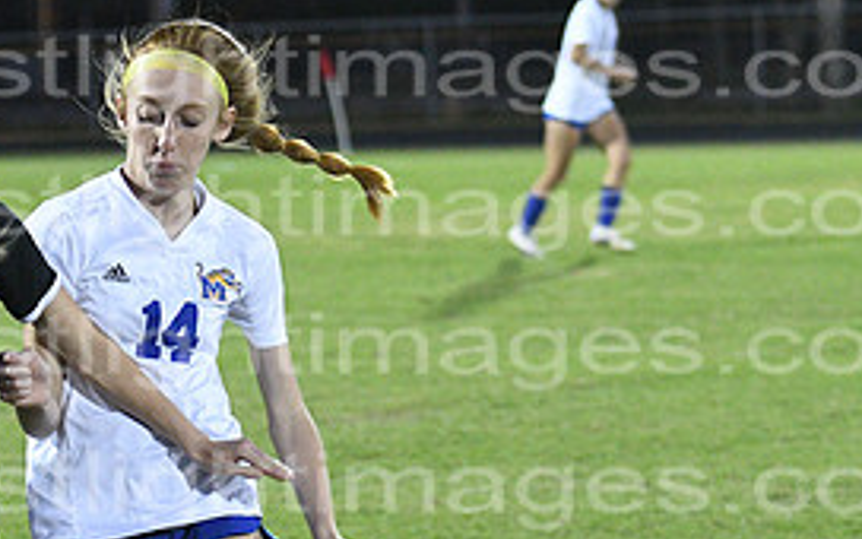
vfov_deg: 5.7
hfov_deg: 9.2
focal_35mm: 228
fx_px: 5356
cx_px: 266
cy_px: 560
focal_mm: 70
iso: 6400
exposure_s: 1/800
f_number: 2.8
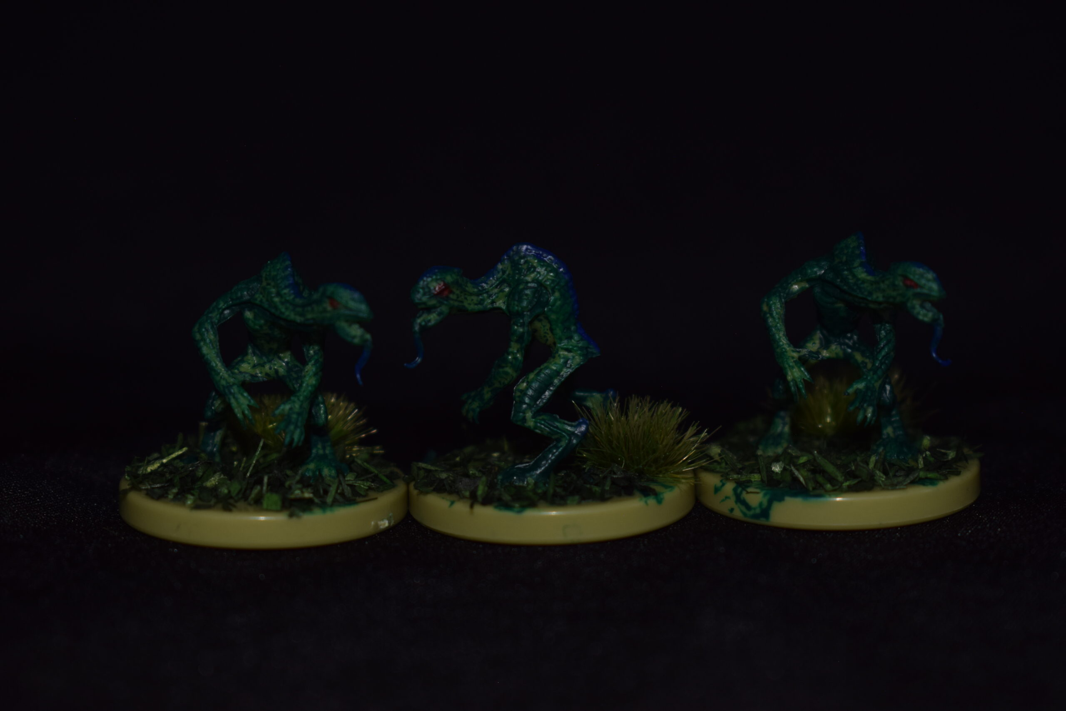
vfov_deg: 16.6
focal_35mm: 82
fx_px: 2443
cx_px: 533
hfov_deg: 24.6
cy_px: 356
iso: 200
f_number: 5.6
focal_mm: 55
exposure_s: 1/30
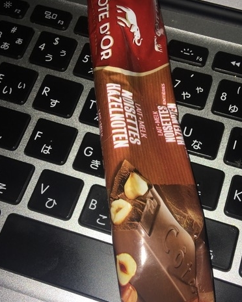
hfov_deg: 38.0
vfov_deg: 46.7
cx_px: 153
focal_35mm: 39
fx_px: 349
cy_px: 176
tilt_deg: -79.7
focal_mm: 4.15
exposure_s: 1/256
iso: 25
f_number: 2.2
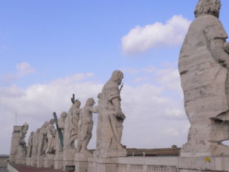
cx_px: 135
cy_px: 103
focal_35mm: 45
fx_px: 298
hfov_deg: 41.9
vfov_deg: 32.1
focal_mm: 5.8
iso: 80
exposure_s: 1/400
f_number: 5.6
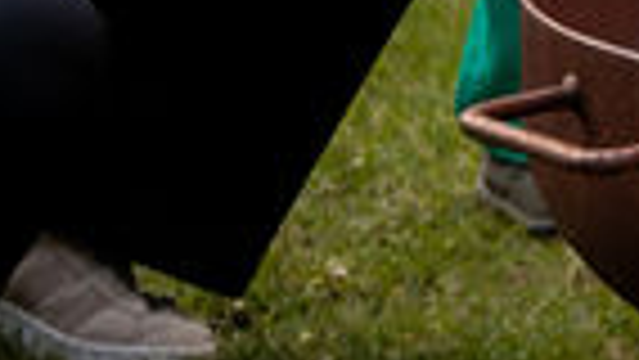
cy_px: -578
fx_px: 3593
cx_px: 1462
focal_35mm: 212
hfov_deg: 9.2
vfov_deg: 5.5
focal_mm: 28
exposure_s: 1/250
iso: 400
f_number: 2.8
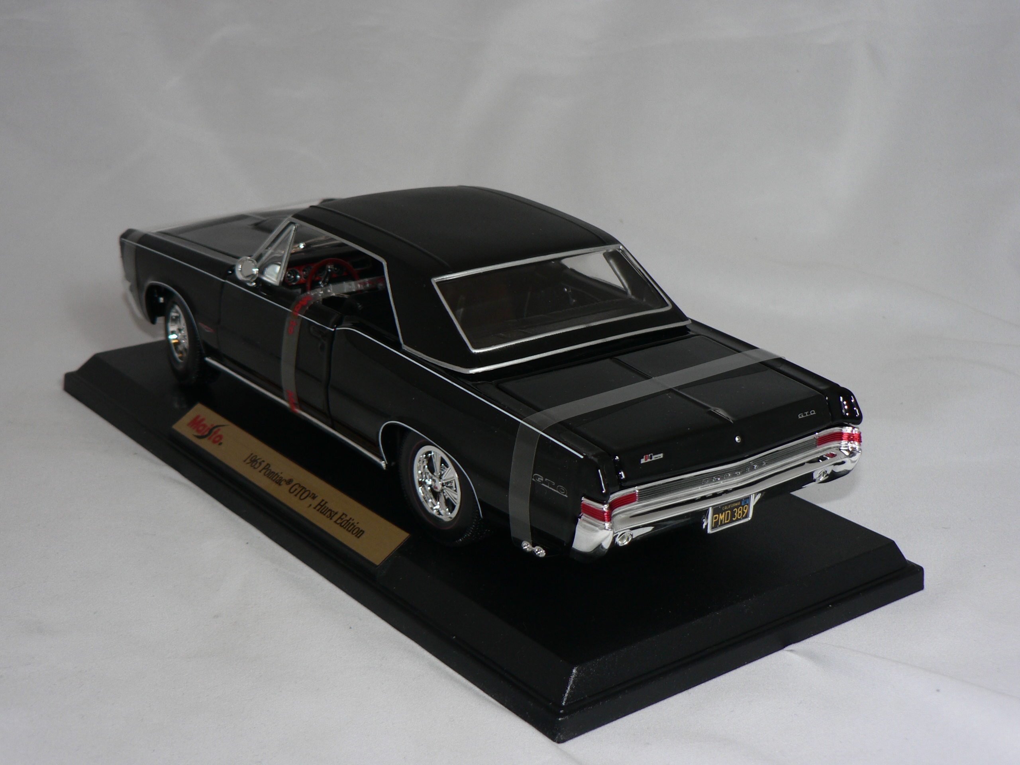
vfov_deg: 27.5
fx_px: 1562
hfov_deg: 36.2
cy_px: 382
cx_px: 510
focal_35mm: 53
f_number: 2.8
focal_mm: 8.8
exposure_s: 1/60
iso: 80
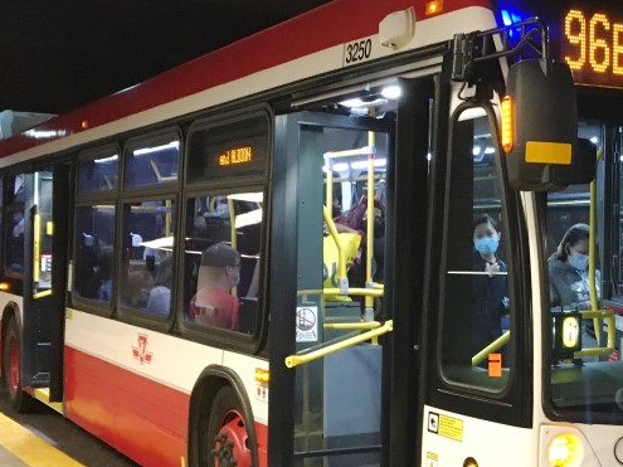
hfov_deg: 31.4
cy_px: 306
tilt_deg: -2.2
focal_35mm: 60
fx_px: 1080
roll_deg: +0.7
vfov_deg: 24.3
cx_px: 490
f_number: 2.2
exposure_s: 1/30
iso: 200
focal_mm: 4.15
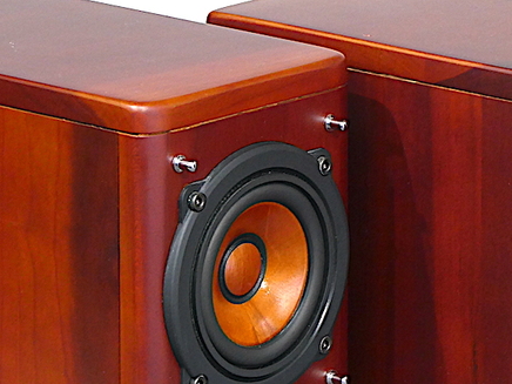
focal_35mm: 352
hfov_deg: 5.6
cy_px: 211
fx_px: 5206
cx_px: 289
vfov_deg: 4.2
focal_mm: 28.7
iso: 200
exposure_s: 1/4
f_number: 5.5
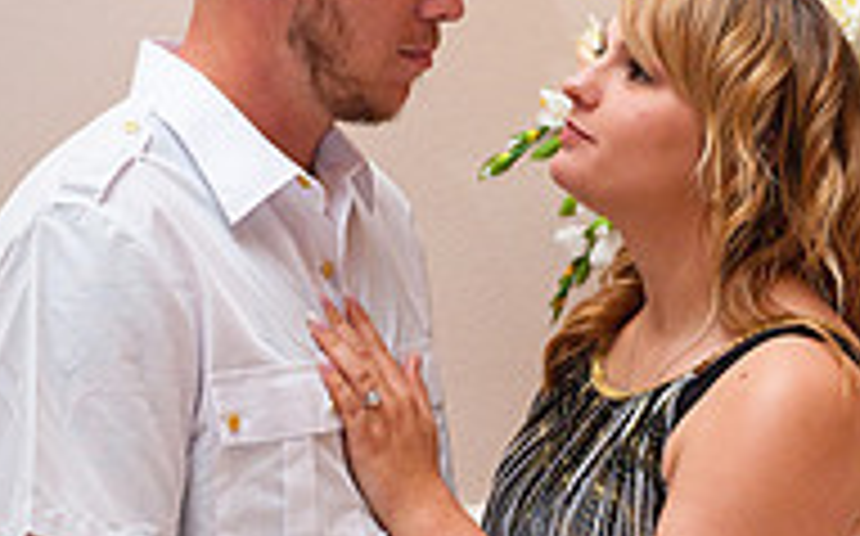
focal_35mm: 120
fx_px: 2810
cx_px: 565
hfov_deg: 17.4
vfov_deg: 10.9
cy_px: 441
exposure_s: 1/160
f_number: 5.6
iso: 3200
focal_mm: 50
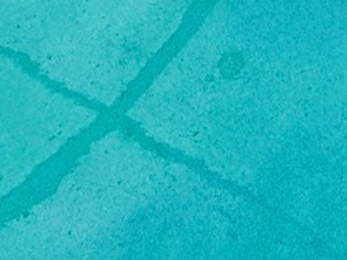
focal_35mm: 89
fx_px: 892
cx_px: 496
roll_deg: +1.0
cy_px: -389
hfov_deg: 19.6
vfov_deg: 12.5
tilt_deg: -12.6
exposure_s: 1/1637
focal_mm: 2.22
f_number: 2.2
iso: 40
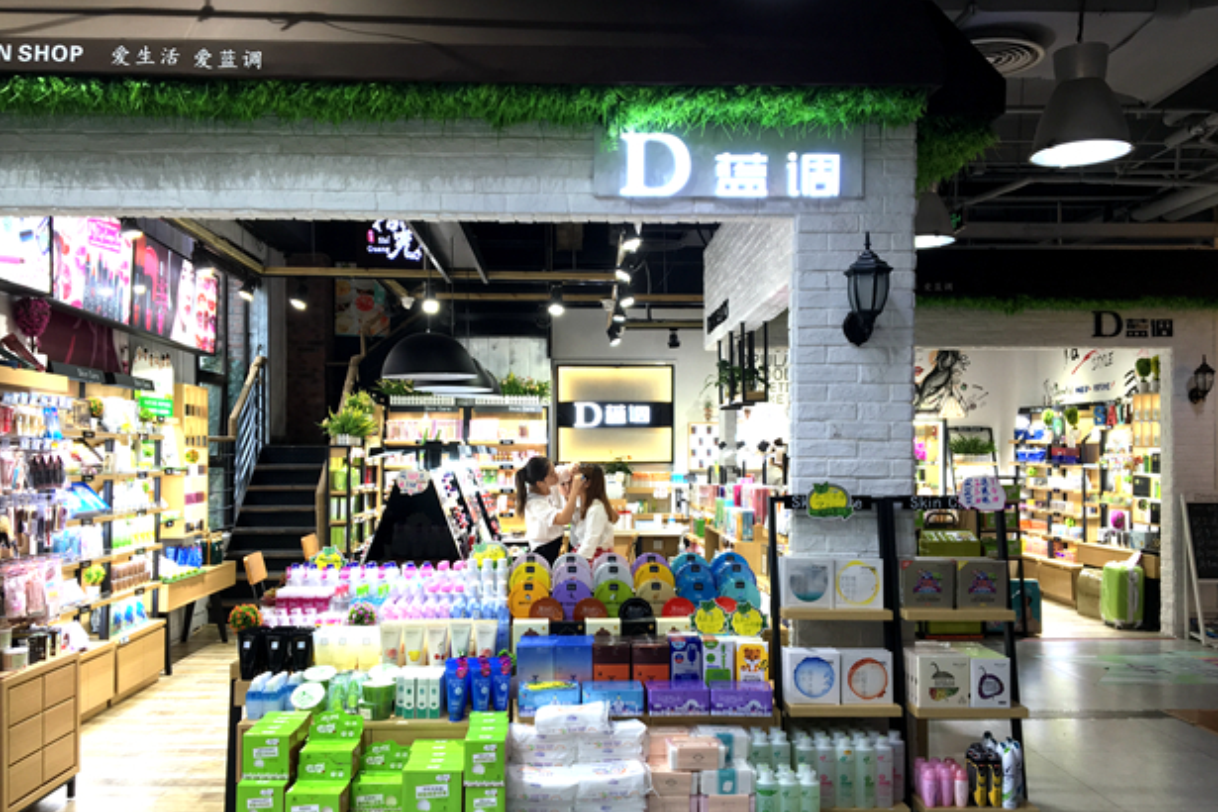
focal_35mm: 31
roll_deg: +0.4
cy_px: 448
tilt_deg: +0.8
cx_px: 598
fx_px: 1049
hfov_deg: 60.3
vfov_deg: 42.3
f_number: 2.2
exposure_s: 1/33
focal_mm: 4.15
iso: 32
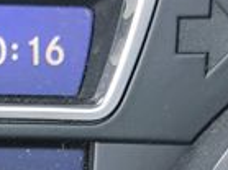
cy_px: 333
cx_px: -126
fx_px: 1744
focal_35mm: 265
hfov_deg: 7.3
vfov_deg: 5.5
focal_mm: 6.14
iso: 320
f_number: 1.65
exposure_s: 1/100
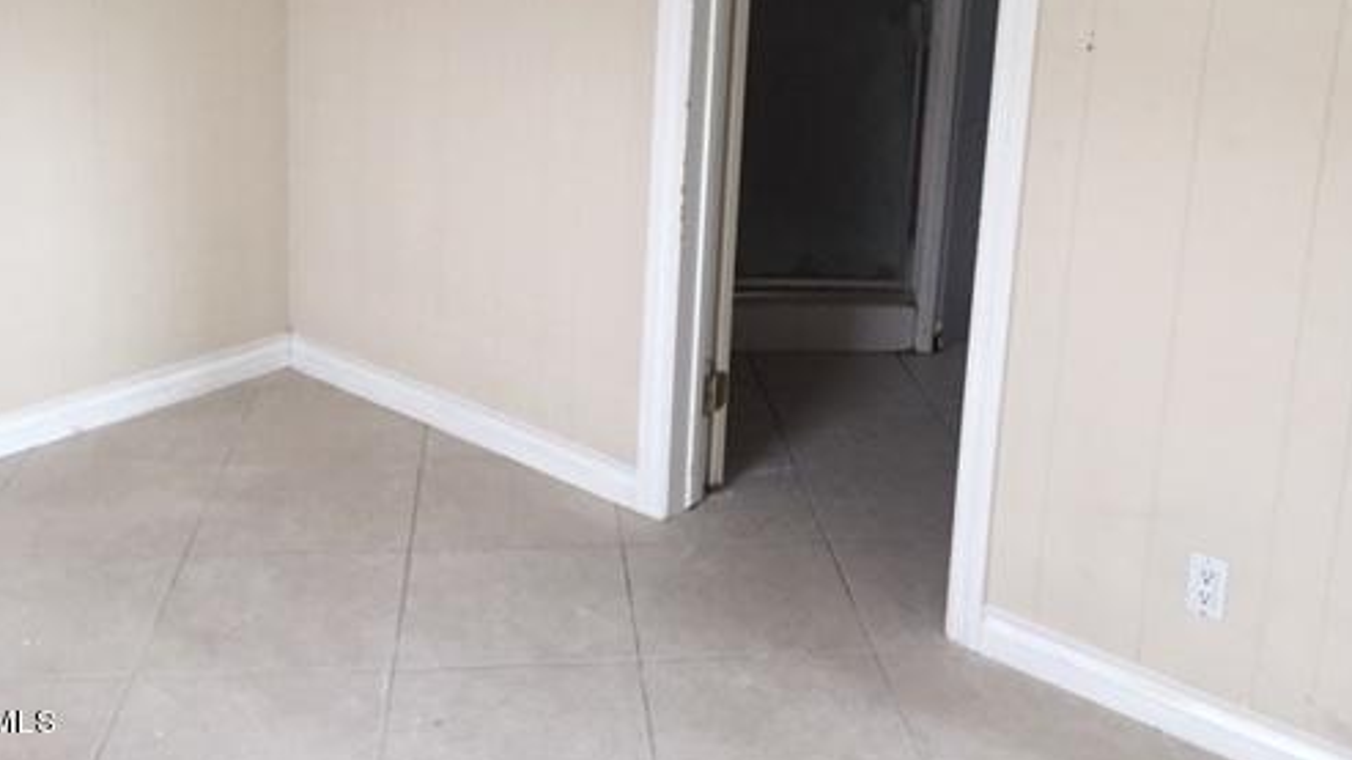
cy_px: 118
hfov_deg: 49.4
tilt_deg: -12.1
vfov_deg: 28.2
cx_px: 724
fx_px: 1469
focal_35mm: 41
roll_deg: -4.2
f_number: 2.2
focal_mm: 4.15
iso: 125
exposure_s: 1/30
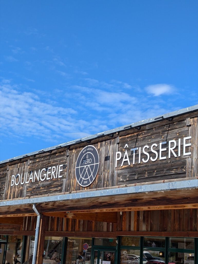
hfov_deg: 29.7
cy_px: 132
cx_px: 99
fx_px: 373
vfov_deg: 38.9
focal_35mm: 49
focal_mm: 6.9
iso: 19
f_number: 1.68
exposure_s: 1/1147
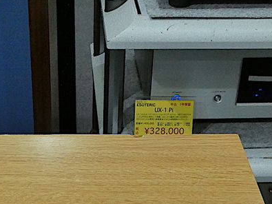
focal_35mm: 85
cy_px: 245
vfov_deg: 16.6
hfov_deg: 22.8
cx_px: 70
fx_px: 668
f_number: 5.6
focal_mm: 6.3
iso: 400
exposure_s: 1/30
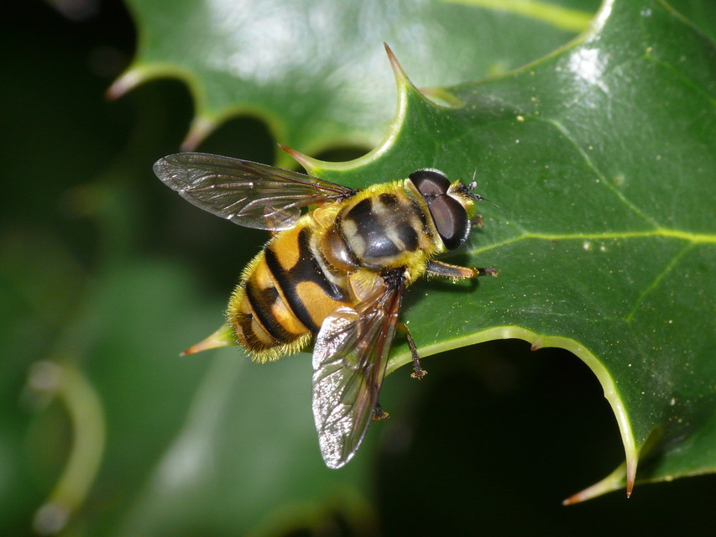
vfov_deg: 7.6
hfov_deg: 10.1
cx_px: 358
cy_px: 268
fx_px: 4055
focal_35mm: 196
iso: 200
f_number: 10
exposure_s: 1/250
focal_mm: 41.5
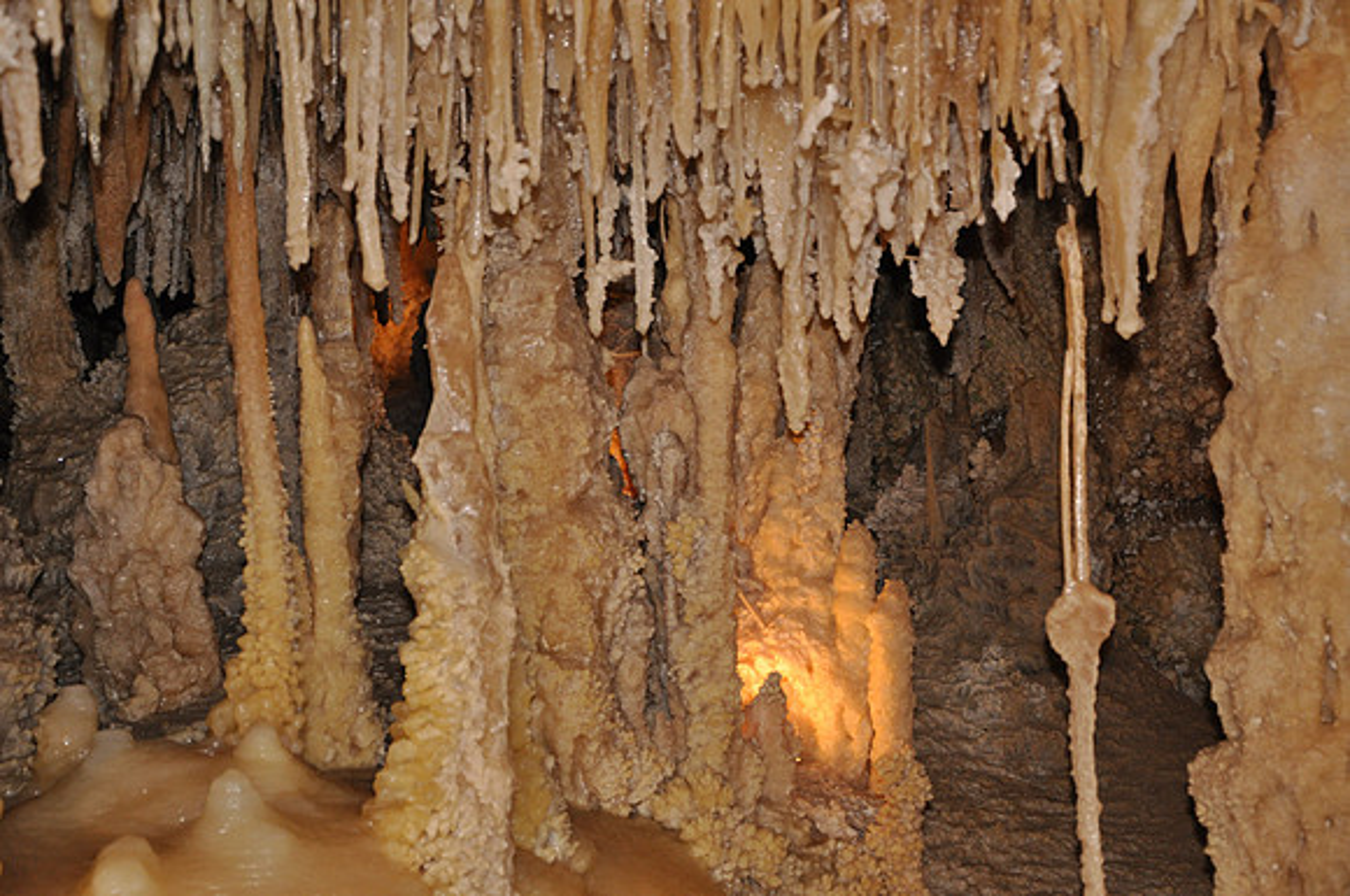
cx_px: 675
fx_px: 2809
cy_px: 448
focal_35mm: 75
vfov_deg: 18.1
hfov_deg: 27.0
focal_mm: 50
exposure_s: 1/60
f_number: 5
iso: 800
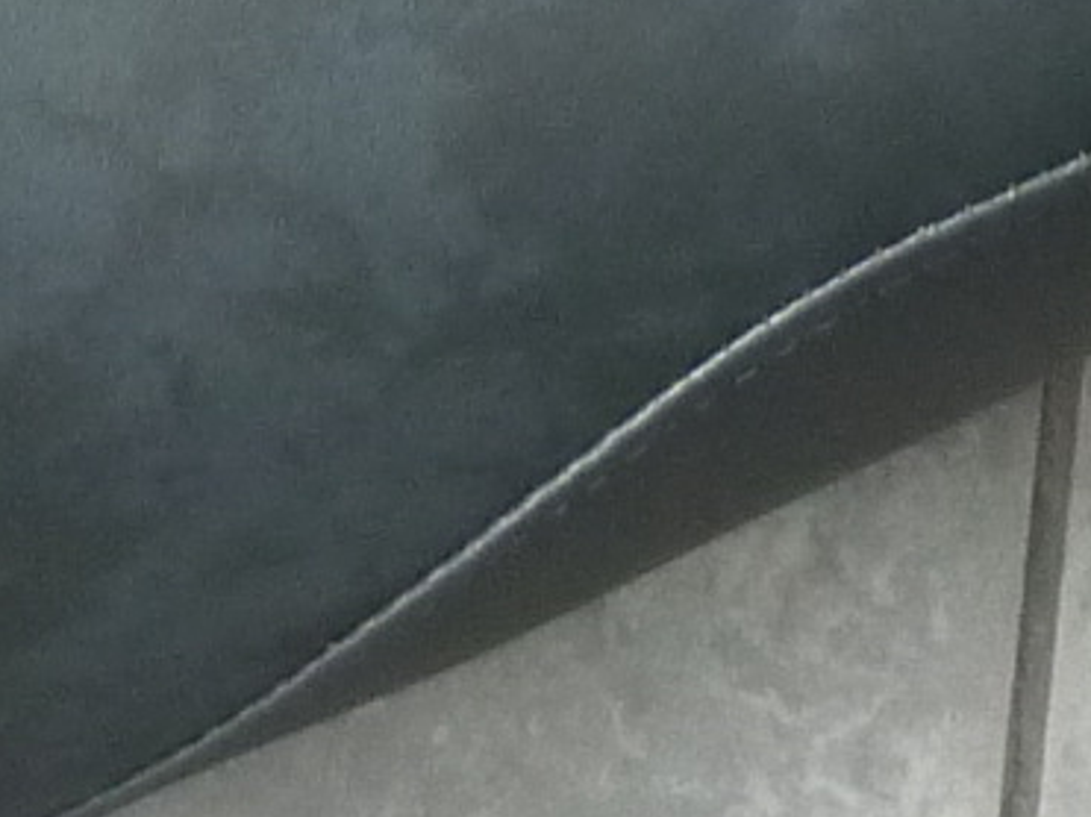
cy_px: -911
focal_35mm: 228
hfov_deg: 8.7
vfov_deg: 6.3
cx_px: 156
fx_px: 7184
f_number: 2.8
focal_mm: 5.5
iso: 200
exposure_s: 1/30
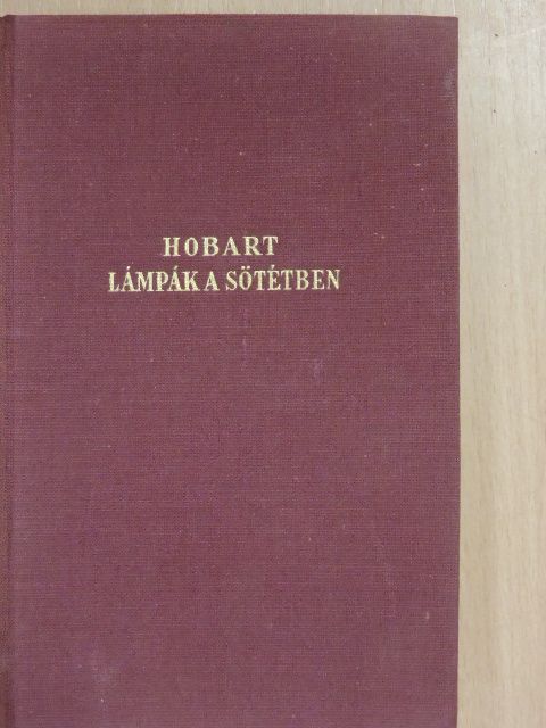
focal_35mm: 65
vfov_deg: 29.8
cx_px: 273
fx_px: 1367
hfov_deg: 22.6
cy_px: 364
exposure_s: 1/50
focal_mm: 11.6
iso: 1600
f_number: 4.2
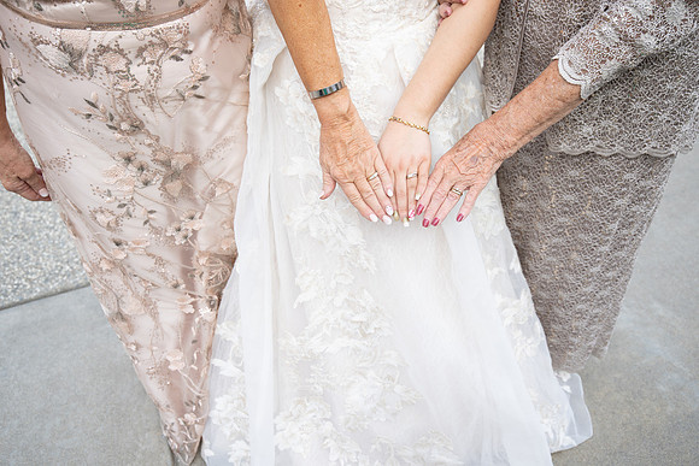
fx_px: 524
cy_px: 233
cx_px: 350
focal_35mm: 27
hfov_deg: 67.4
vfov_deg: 48.0
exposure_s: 1/80
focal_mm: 27
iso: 200
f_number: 4.5
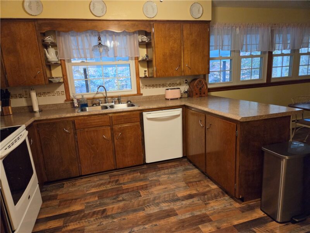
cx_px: 155
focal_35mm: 23
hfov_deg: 73.9
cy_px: 116
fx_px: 206
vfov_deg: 58.9
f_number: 1.8
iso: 1600
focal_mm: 5.4
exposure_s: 1/120
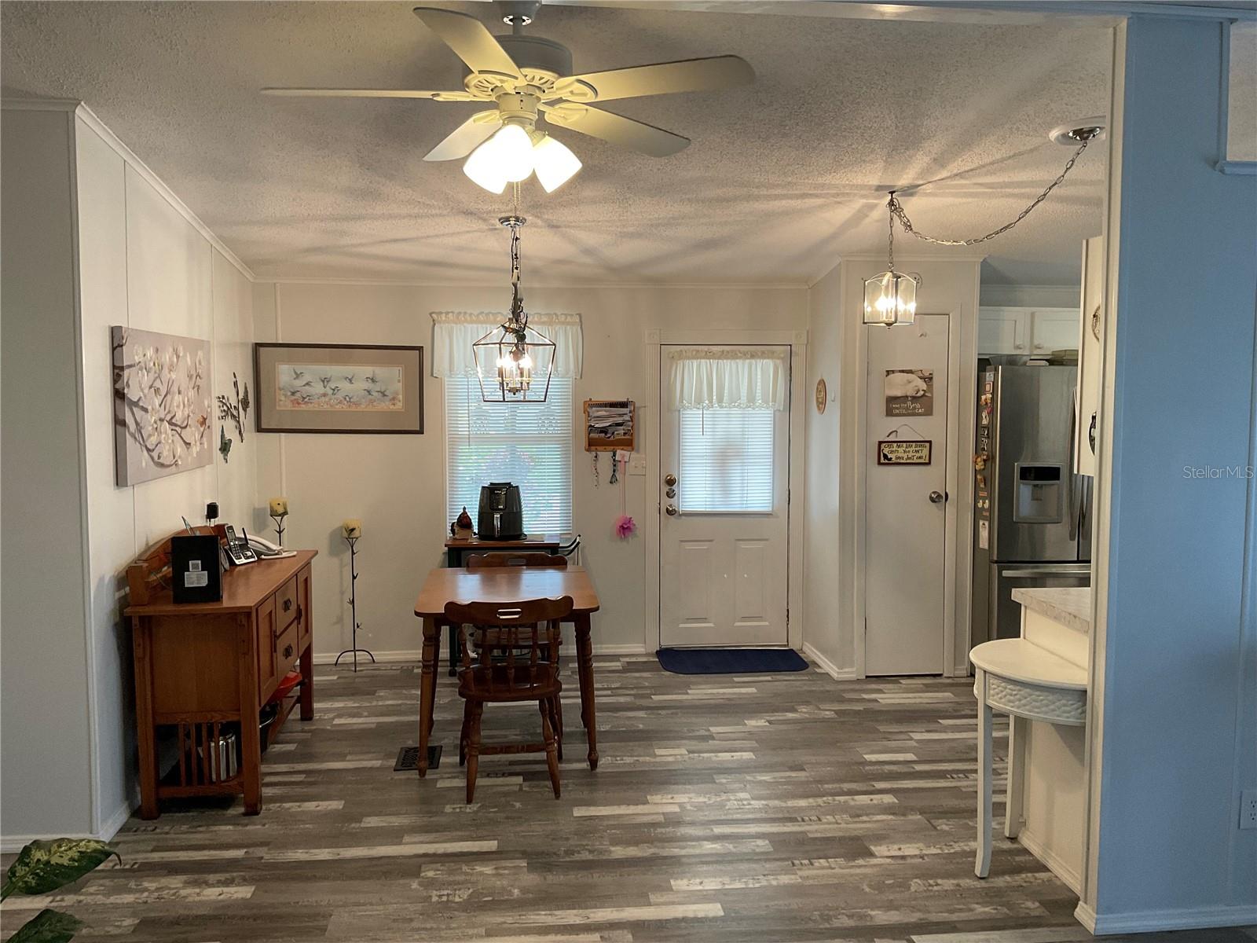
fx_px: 1053
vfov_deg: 48.2
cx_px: 628
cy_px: 472
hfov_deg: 61.7
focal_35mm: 29
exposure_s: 1/60
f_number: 1.8
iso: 80
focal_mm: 3
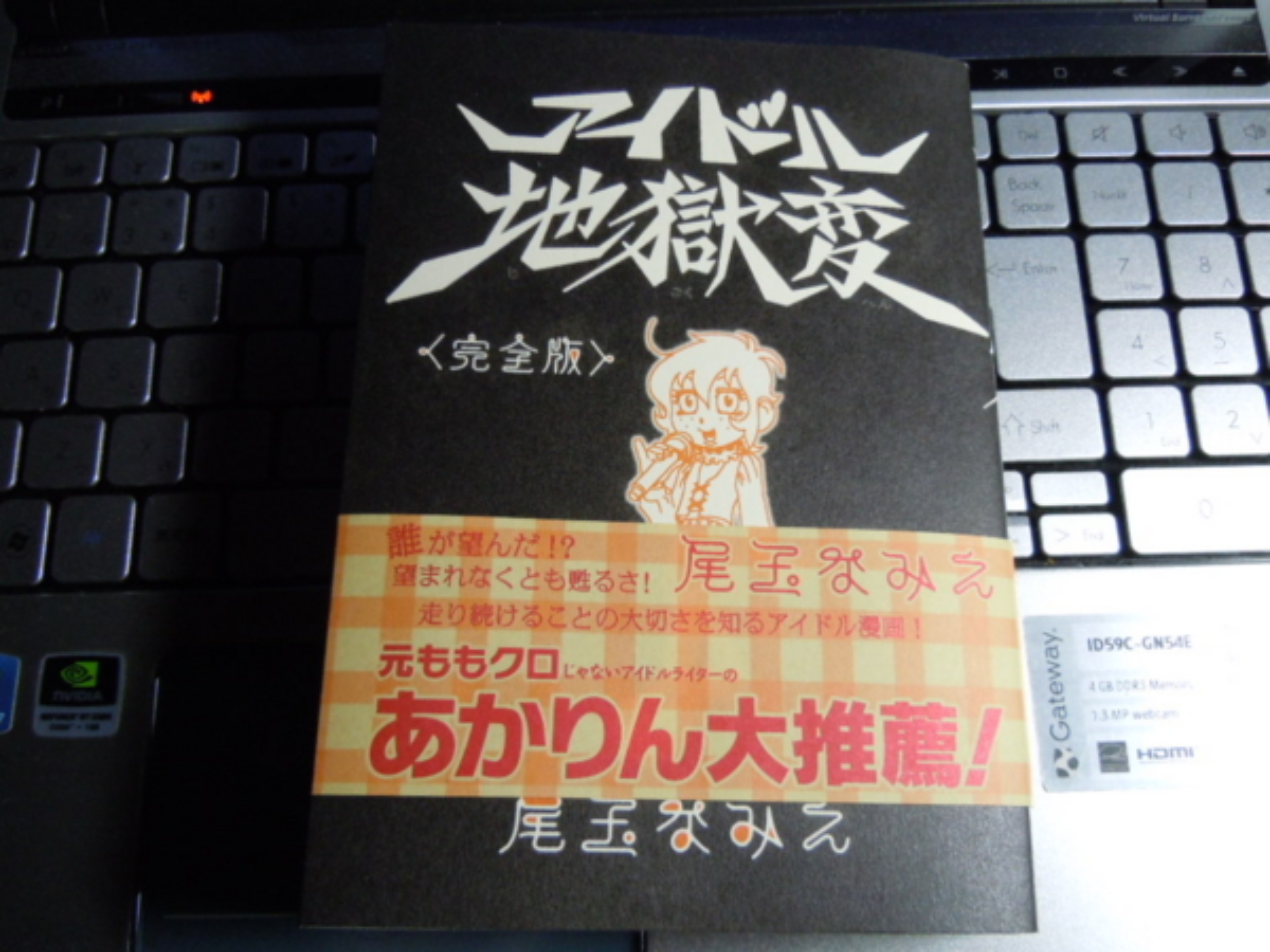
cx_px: 635
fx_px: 1101
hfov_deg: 60.0
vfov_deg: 46.8
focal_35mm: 30
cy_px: 476
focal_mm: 5.4
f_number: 3.5
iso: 400
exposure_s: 1/30
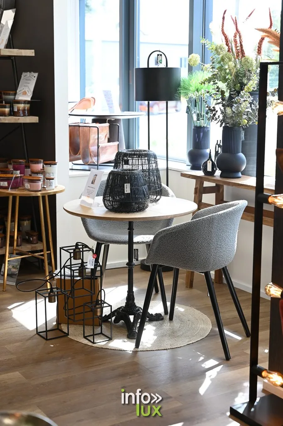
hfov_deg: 23.3
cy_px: 213
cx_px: 142
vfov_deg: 34.5
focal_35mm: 58
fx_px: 685
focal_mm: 58
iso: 1000
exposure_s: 1/500
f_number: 4
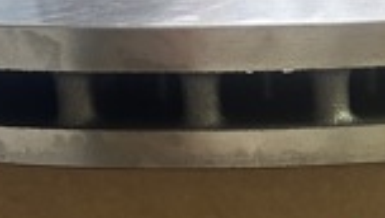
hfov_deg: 19.2
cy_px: 214
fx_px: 1125
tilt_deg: -17.6
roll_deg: +2.0
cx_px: 327
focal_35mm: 110
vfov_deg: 11.0
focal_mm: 6.86
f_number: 1.78
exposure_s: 1/60
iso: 320
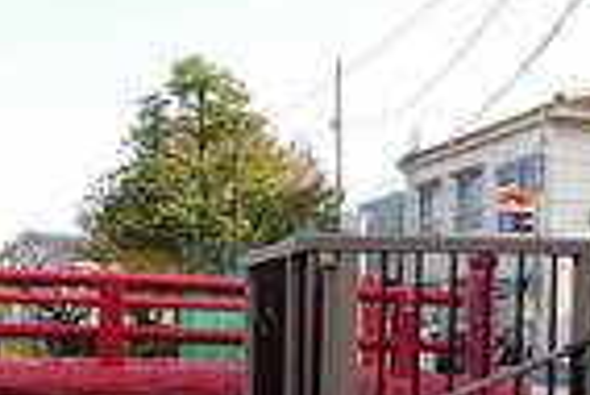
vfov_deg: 16.9
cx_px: 349
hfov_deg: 25.6
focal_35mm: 79
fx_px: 1296
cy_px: 397
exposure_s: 1/200
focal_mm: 28
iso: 100
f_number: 4
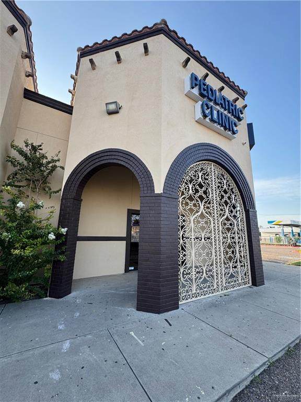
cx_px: 150
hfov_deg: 85.7
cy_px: 201
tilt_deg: +13.1
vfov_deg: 102.1
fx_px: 162
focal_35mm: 14
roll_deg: -0.5
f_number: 2.2
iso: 40
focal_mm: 2.22
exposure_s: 1/233
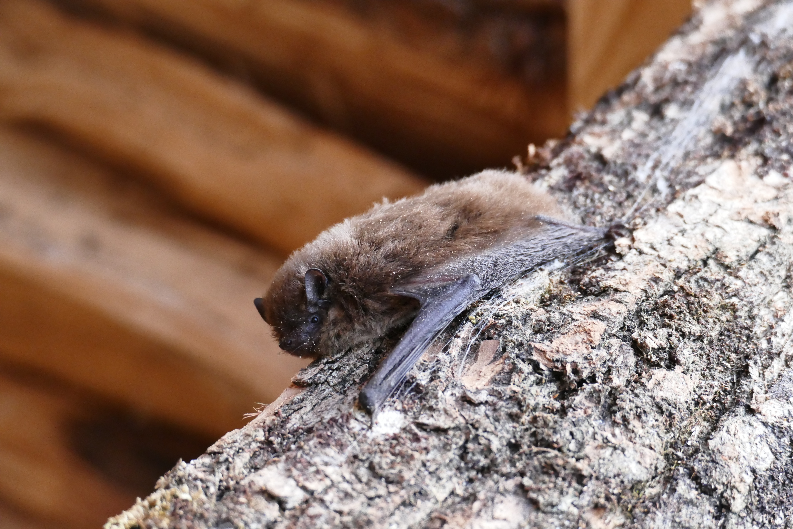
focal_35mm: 164
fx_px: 3612
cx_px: 396
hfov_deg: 12.5
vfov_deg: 8.4
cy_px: 264
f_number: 3.9
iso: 1600
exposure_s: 1/25
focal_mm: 60
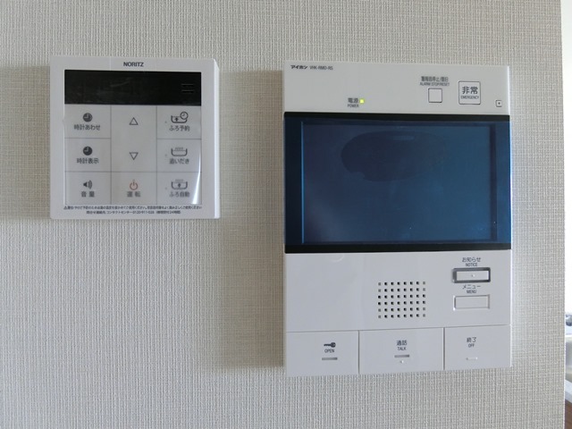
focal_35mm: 19
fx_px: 314
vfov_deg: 68.7
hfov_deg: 84.7
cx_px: 286
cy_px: 214
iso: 400
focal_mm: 4.06
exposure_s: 1/40
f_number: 2.7
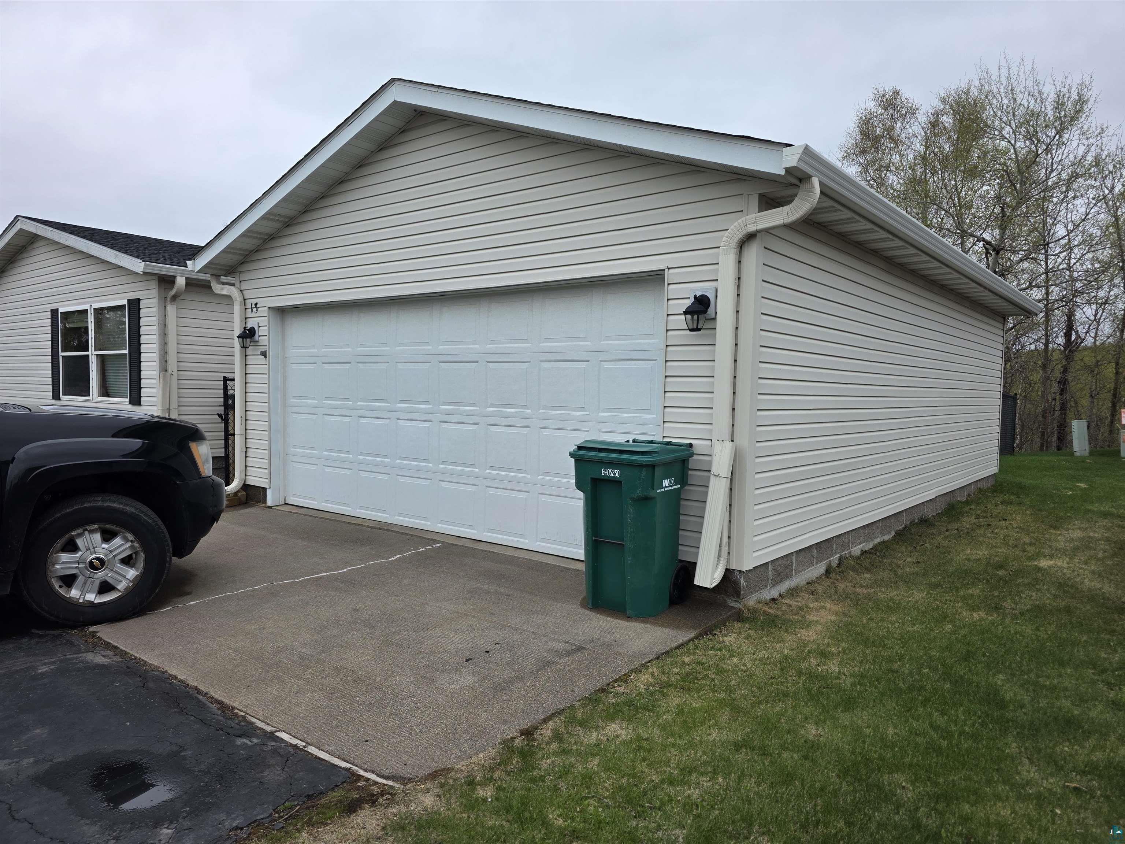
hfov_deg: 73.9
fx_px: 747
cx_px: 562
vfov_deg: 58.9
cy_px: 422
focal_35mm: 23
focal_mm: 6.3
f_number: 1.7
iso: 80
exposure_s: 1/3291
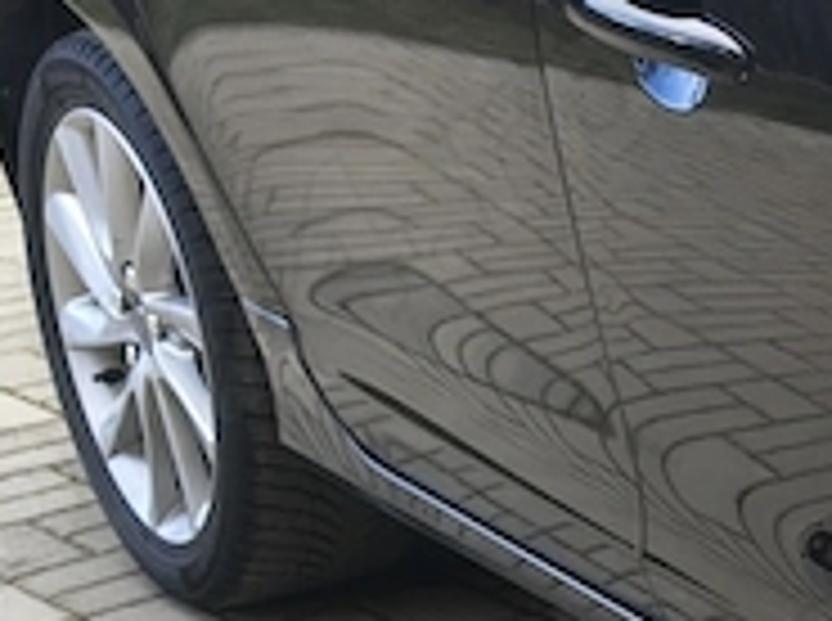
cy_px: 464
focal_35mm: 130
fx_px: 3118
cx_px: 1754
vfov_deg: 11.3
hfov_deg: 12.9
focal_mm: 5.56
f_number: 1.8
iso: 111
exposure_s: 1/100
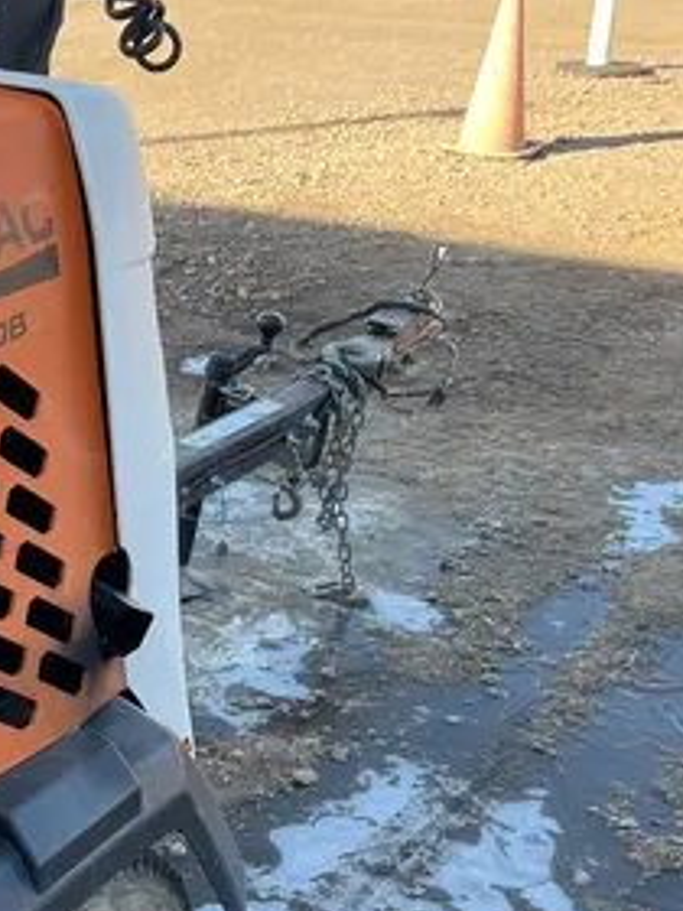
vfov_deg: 28.3
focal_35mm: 68
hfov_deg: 20.6
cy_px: 643
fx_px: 1789
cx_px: -59
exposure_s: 1/406
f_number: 1.6
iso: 50
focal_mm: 5.1
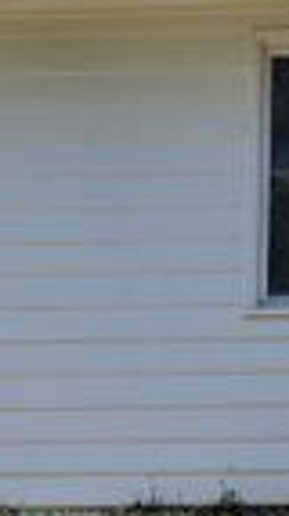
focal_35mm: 122
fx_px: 1669
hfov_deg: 9.8
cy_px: 698
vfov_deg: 16.5
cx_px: -54
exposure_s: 1/1019
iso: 46
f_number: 1.85
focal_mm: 6.81
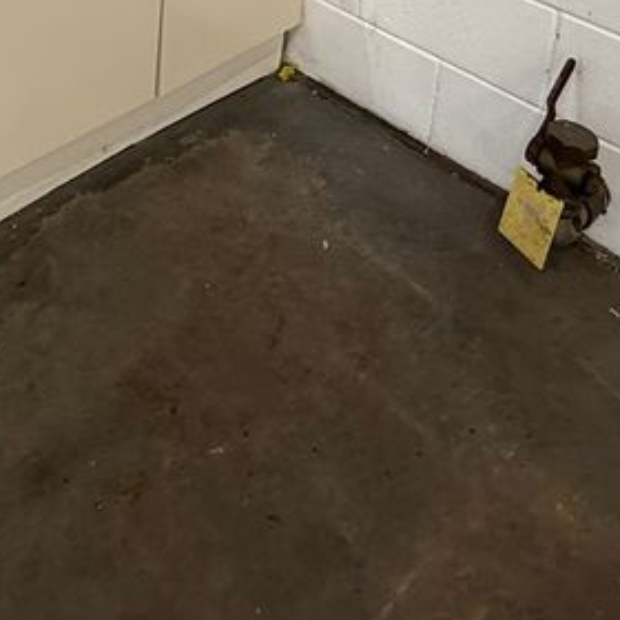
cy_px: -285
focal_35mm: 49
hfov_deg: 33.8
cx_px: 137
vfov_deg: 26.3
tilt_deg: -13.7
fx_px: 993
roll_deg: -4.0
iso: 160
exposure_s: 1/100
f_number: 2.2
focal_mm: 2.22
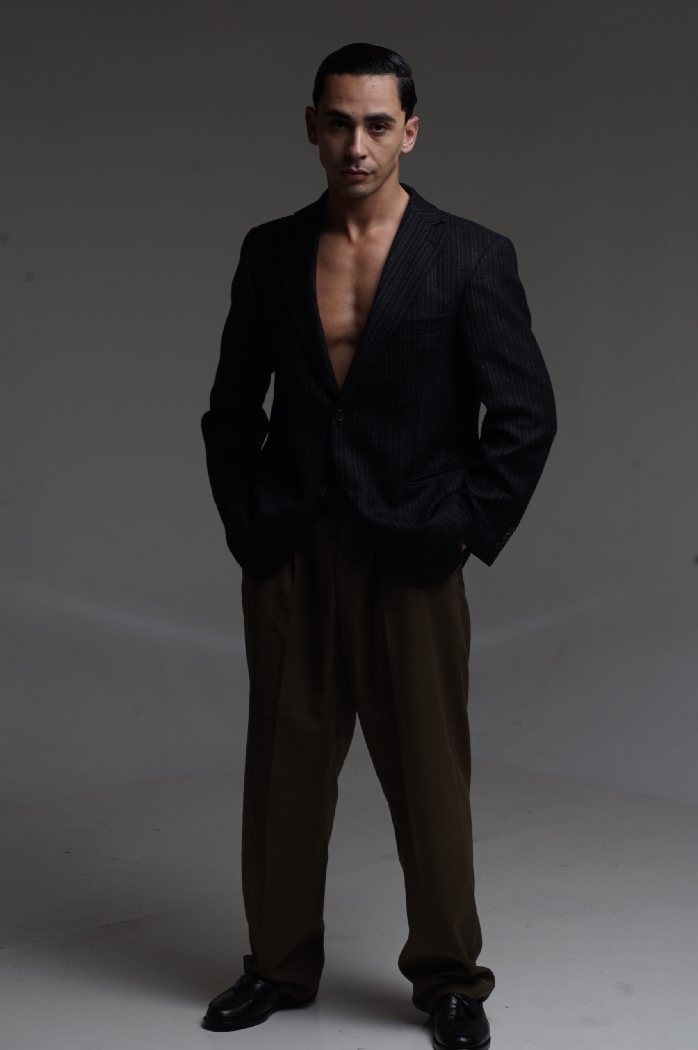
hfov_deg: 18.1
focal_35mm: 75
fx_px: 2185
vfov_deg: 27.0
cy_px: 525
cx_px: 349
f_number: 16
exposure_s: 1/125
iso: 100
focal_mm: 50
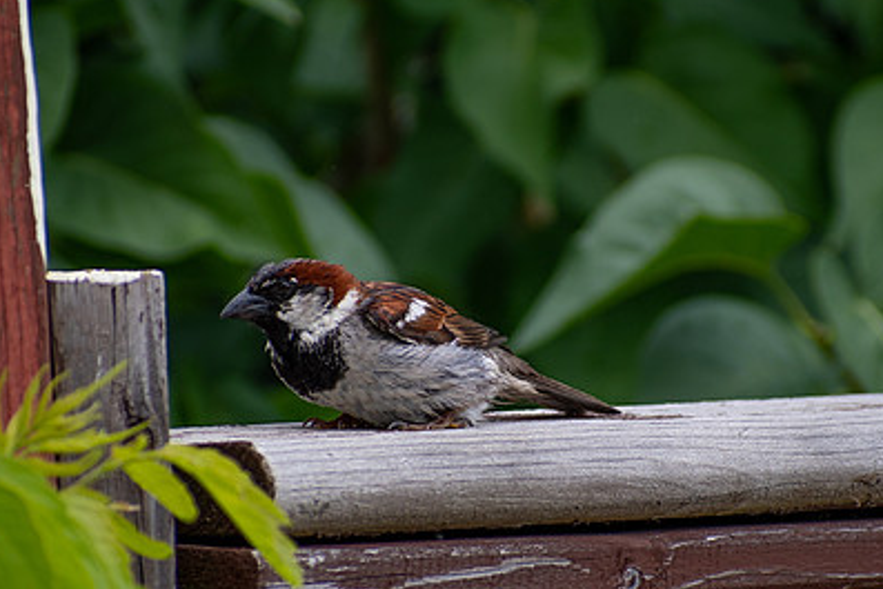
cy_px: 379
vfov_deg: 1.5
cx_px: 489
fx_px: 22254
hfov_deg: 2.3
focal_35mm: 907
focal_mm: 300
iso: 100
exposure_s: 1/400
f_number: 6.3
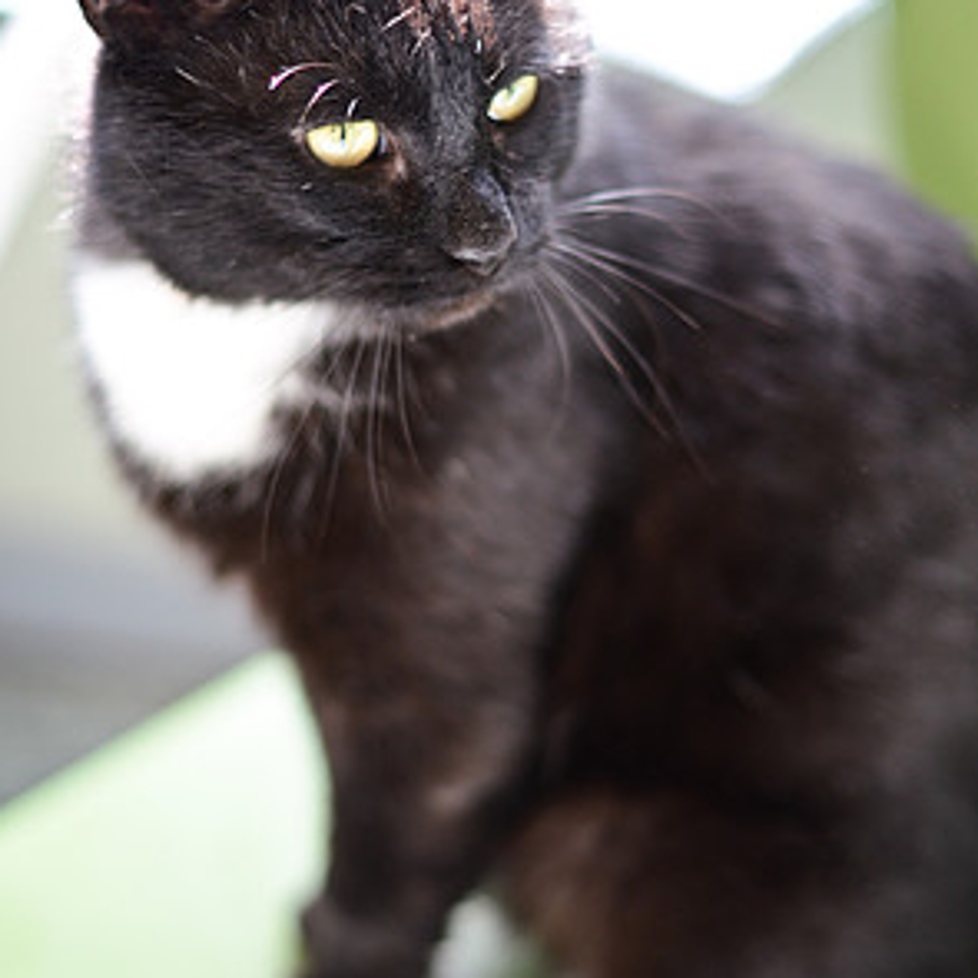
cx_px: 487
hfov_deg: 17.9
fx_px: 3101
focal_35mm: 97
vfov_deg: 17.9
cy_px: 408
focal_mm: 50
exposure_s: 1/160
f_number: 1.4
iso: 400
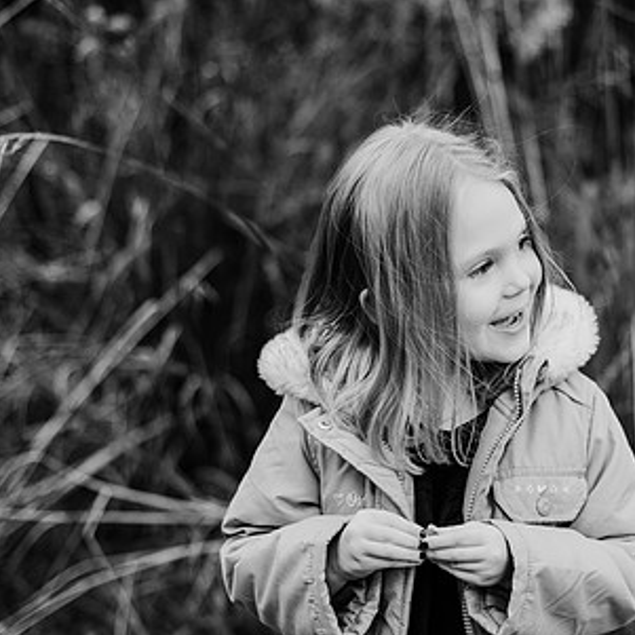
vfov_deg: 21.1
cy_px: 301
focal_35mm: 82
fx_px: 1702
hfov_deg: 21.0
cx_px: 460
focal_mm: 50
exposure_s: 1/800
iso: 320
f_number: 2.2
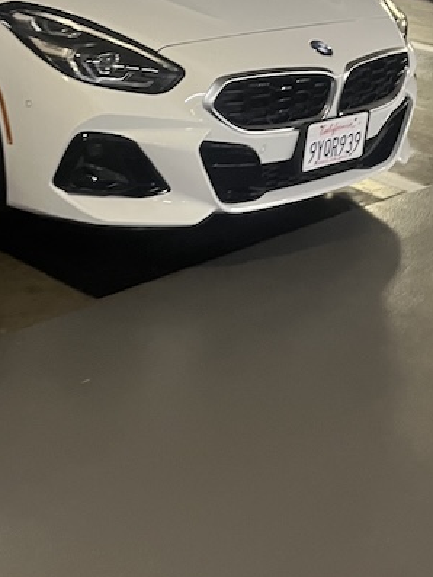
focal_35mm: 67
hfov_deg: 21.9
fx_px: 1117
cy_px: 177
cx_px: 208
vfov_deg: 28.7
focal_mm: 5.1
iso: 500
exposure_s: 1/60
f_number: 1.6
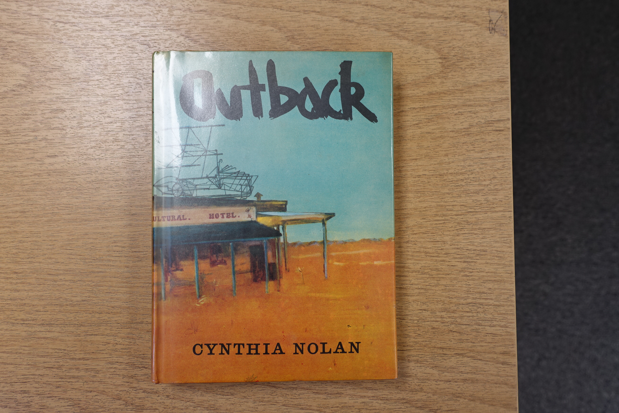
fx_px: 430
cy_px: 212
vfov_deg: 51.3
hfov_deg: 71.5
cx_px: 318
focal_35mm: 25
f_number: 2.8
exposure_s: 1/30
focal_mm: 8.8
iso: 125
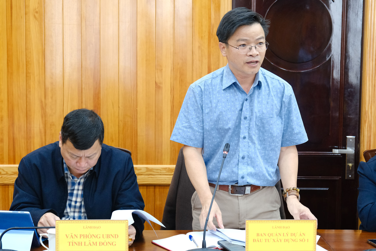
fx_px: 762
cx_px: 188
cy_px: 126
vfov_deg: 18.7
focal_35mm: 73
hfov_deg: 27.7
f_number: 4.5
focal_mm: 48.5
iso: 2000
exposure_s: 1/60
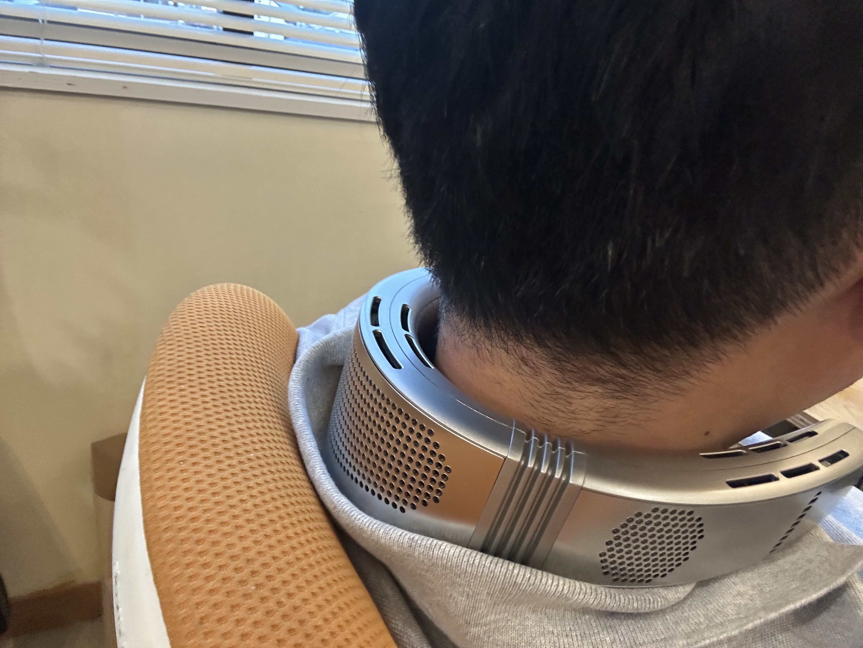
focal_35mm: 23
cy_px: 324
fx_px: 573
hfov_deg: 73.9
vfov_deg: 58.9
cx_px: 432
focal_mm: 2.69
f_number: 1.9
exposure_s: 1/40
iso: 320
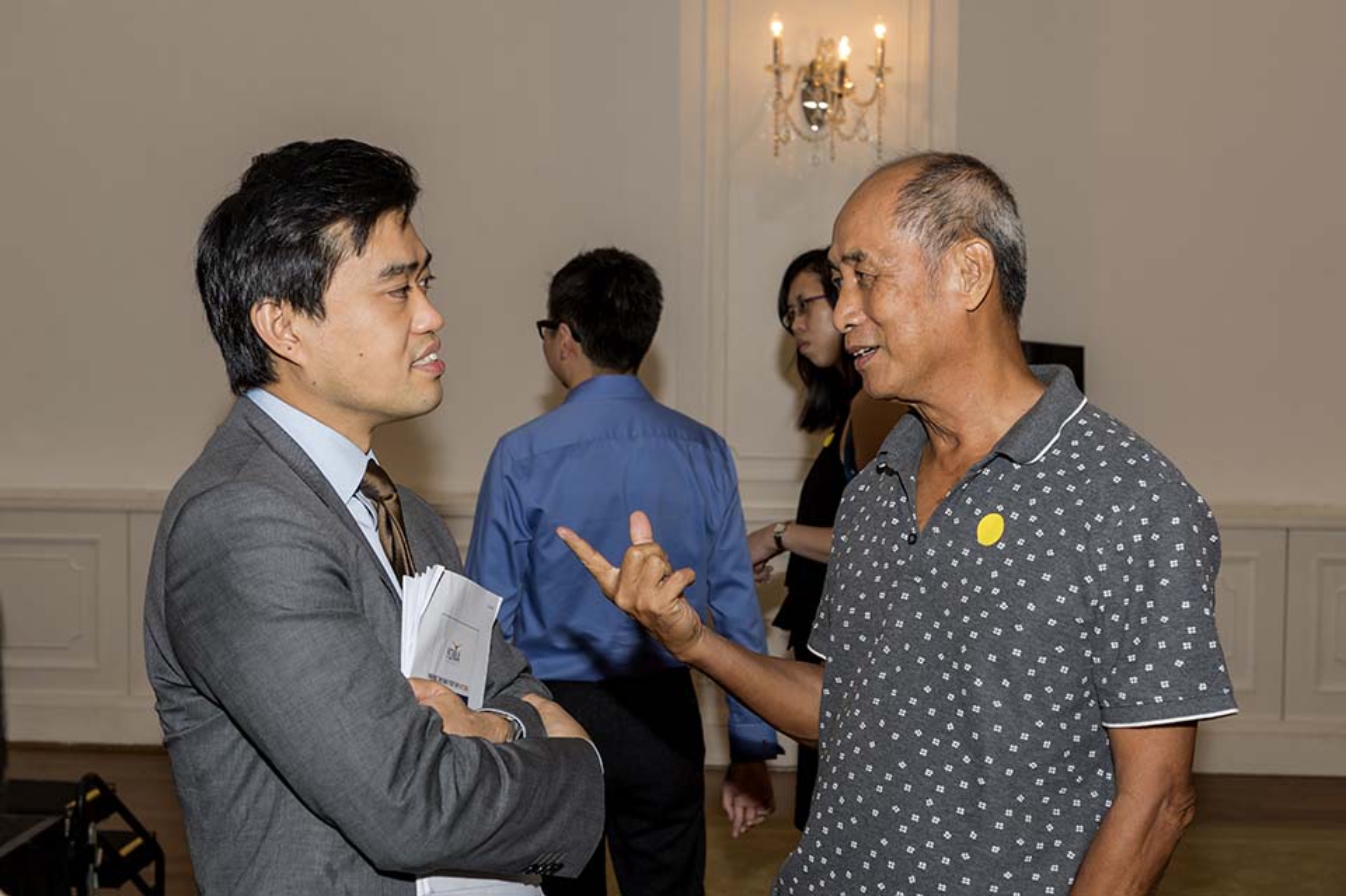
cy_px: 448
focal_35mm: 50
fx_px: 1868
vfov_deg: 27.0
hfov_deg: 39.6
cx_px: 673
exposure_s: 1/60
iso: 800
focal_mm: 50
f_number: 8
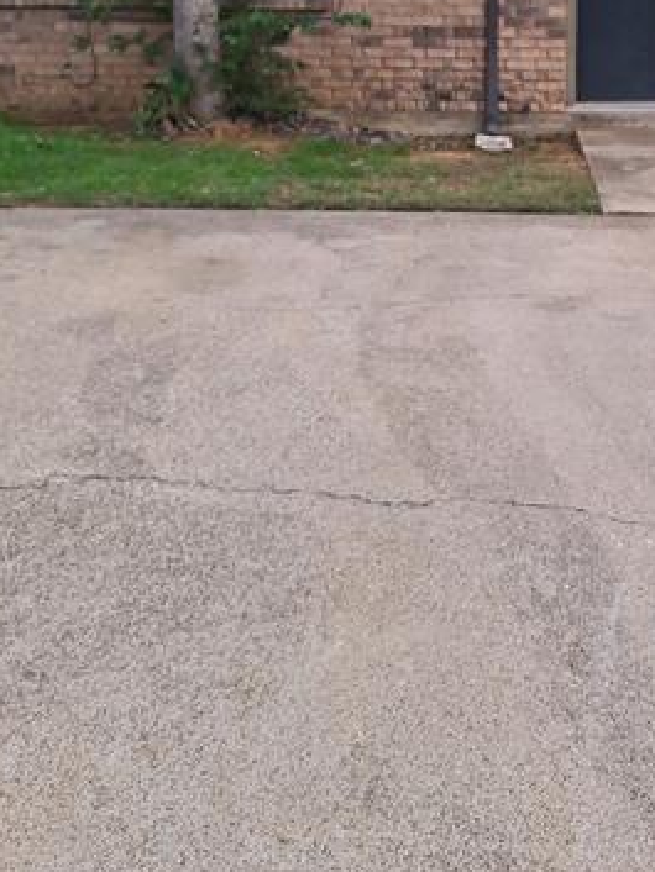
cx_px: 568
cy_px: 151
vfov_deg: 36.6
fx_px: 1261
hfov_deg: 28.2
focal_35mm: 50
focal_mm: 5.54
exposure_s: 1/387
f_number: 1.8
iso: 40
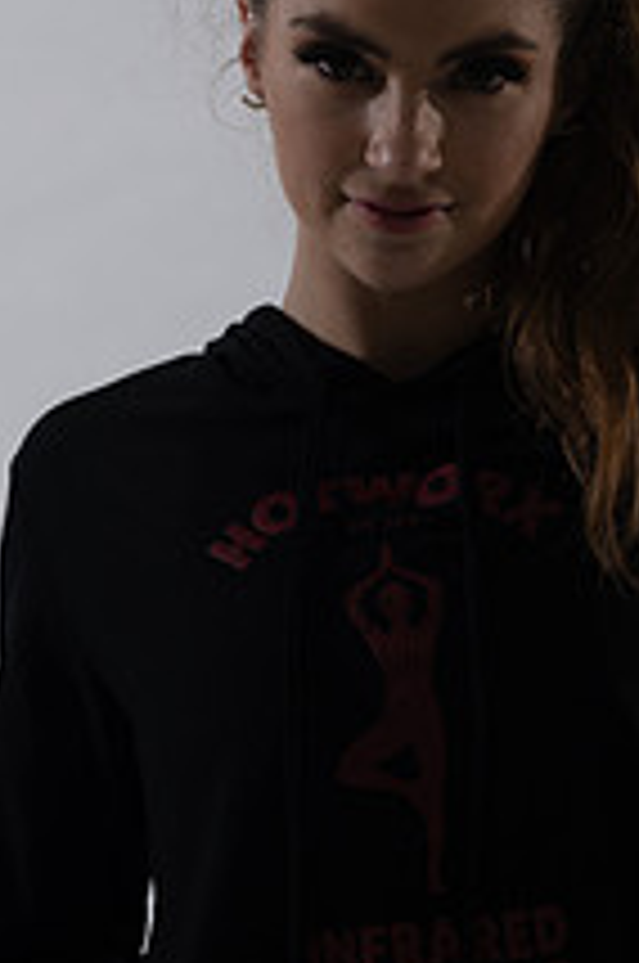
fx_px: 4781
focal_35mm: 179
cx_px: 454
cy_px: 495
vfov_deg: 11.5
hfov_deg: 7.6
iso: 125
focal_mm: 85
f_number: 4
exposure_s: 1/125
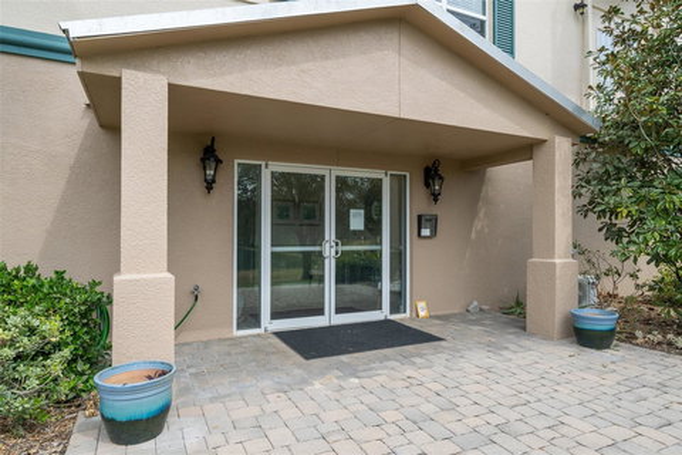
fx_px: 398
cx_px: 341
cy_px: 228
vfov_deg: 59.5
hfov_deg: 81.2
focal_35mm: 21
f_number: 8
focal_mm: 14
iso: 320
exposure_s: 1/250
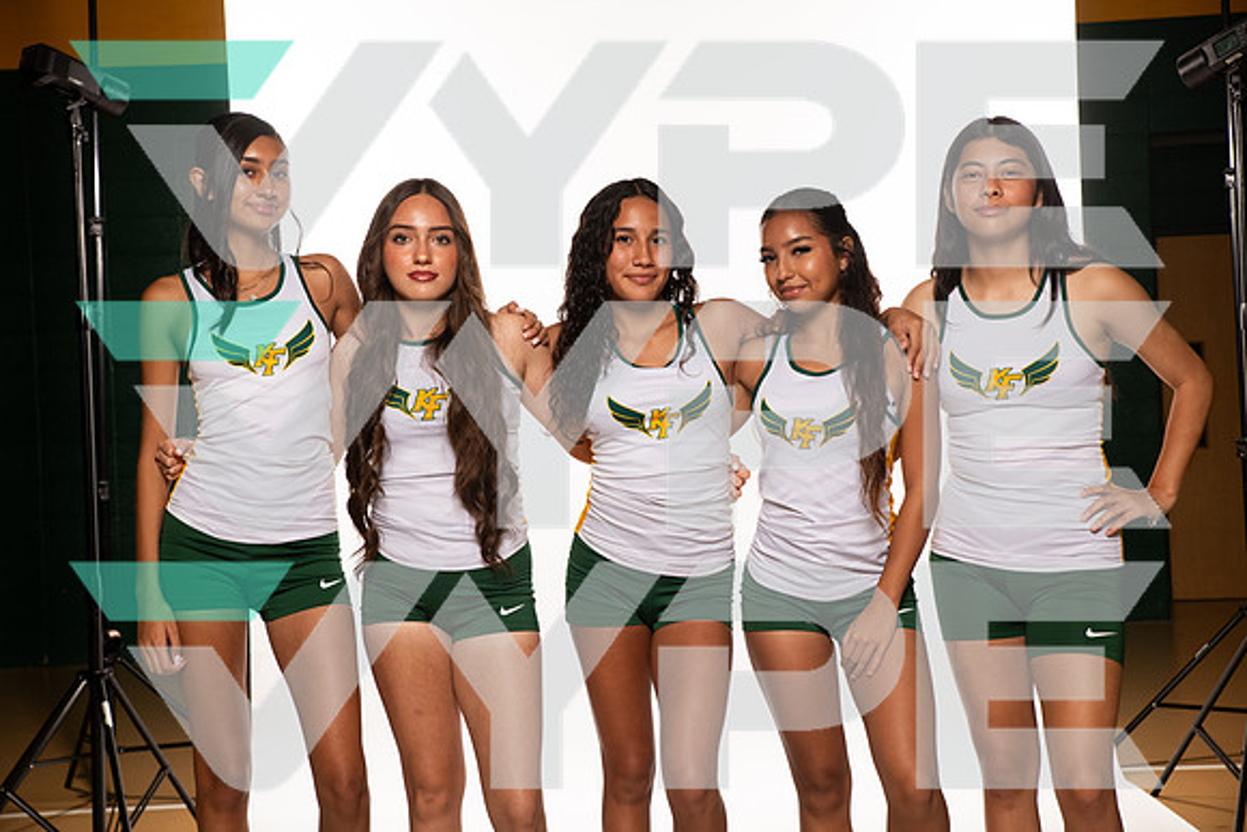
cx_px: 624
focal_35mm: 55
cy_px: 416
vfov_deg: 24.6
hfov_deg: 36.2
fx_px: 1905
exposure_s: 1/320
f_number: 7.1
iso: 800
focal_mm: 55
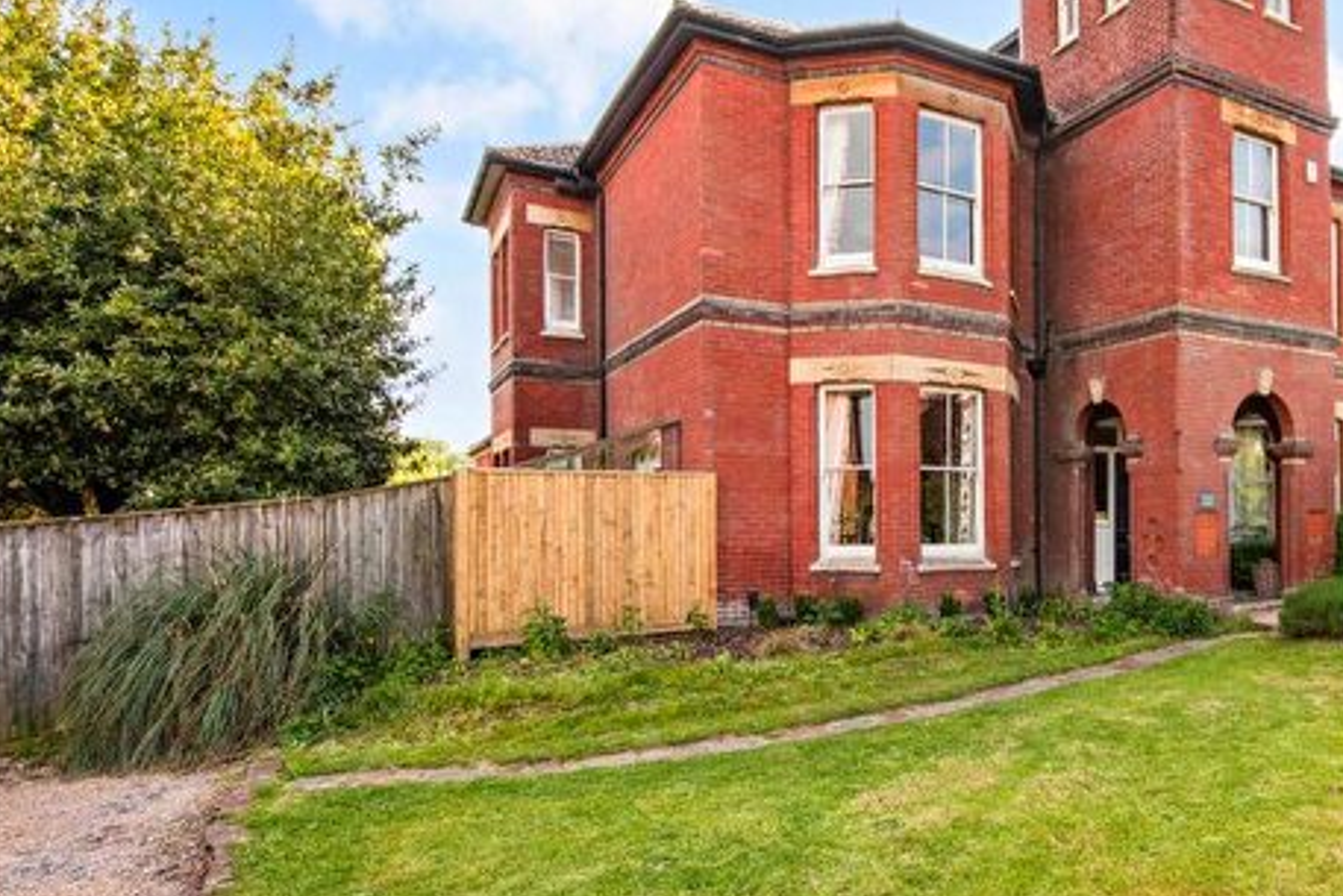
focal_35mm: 23
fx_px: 858
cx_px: 946
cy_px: 235
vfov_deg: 52.9
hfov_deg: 72.6
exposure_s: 1/320
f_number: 9
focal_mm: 15
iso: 250
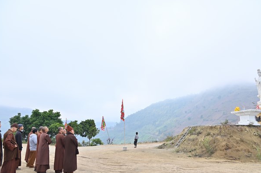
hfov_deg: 69.4
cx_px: 137
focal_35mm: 26
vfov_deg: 49.5
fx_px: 188
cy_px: 91
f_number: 5.6
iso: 160
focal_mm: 24
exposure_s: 1/160
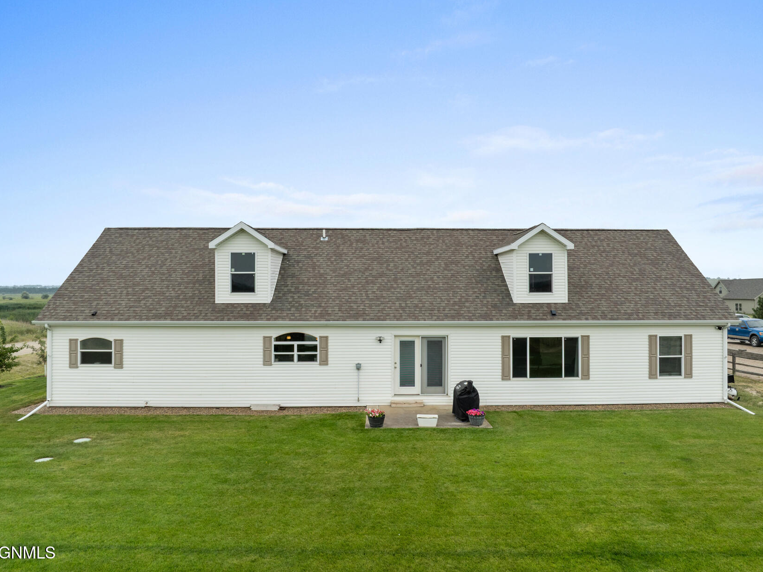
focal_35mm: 25
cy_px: 282
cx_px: 393
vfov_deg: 54.9
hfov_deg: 69.4
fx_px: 551
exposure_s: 1/240
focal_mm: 12.29
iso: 100
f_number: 7.1
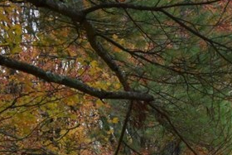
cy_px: 288
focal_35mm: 163
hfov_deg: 11.8
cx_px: 384
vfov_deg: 8.1
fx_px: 1051
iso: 400
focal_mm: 28
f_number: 5
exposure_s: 1/100
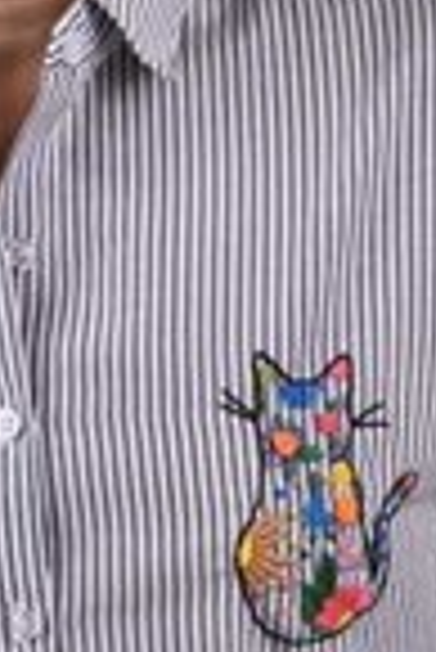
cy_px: 384
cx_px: 85
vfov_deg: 8.0
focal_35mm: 256
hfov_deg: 5.4
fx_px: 4639
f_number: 14
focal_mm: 62
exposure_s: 1/125
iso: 100
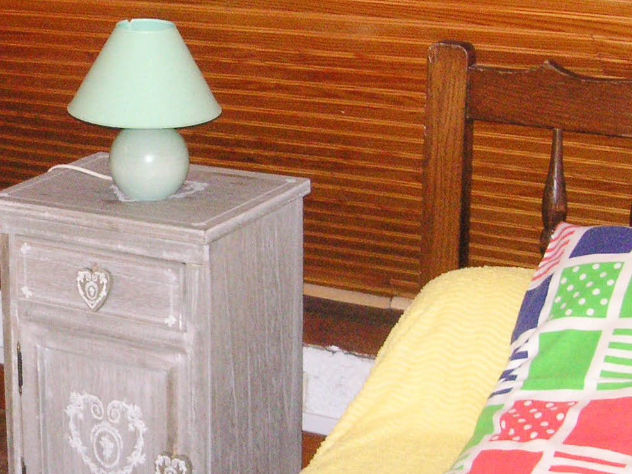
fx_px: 1753
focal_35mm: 96
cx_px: 24
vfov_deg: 15.4
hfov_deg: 19.9
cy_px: 276
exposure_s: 1/45
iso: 160
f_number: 2.8
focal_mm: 6.1
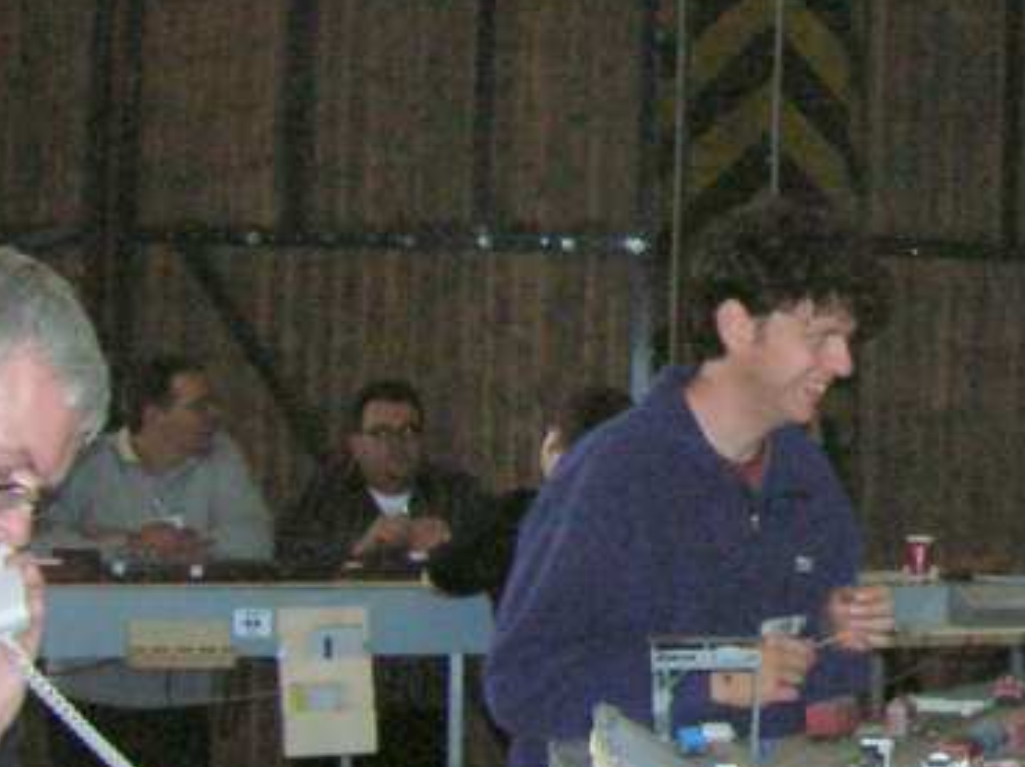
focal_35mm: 94
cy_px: 274
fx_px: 2782
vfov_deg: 15.7
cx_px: 1294
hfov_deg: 19.4
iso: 200
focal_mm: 5.7
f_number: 2.9
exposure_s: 1/60.1
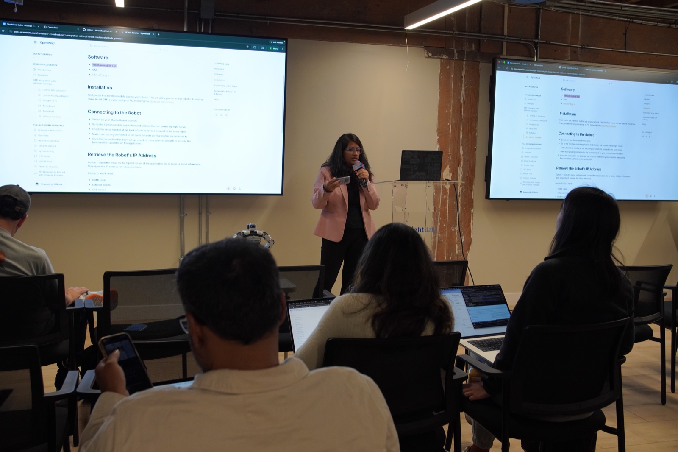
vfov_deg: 38.3
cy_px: 226
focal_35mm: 34
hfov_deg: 55.1
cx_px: 339
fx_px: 650
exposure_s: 1/160
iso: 1000
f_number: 4
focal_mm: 23
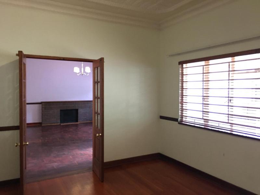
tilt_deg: -0.3
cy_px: 98
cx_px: 130
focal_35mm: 29
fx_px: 218
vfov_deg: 48.2
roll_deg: -0.5
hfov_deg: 61.7
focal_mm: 4.15
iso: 160
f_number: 2.2
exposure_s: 1/8
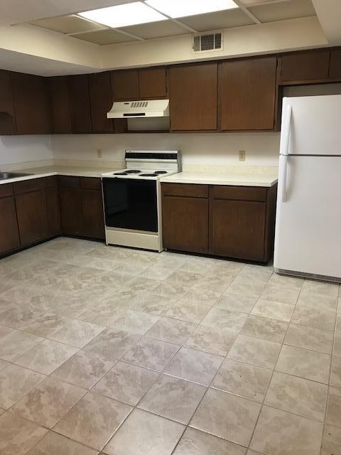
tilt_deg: -15.7
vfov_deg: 63.4
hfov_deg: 49.7
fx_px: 368
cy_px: 228
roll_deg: +2.5
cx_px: 170
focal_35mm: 28
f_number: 1.8
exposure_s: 1/15
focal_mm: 3.99
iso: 40
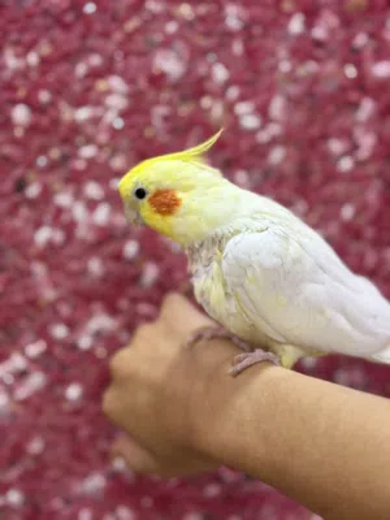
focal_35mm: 52
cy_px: 260
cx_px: 195
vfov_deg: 36.8
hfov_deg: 28.0
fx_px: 781
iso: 64
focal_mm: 5.96
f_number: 1.6
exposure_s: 1/50
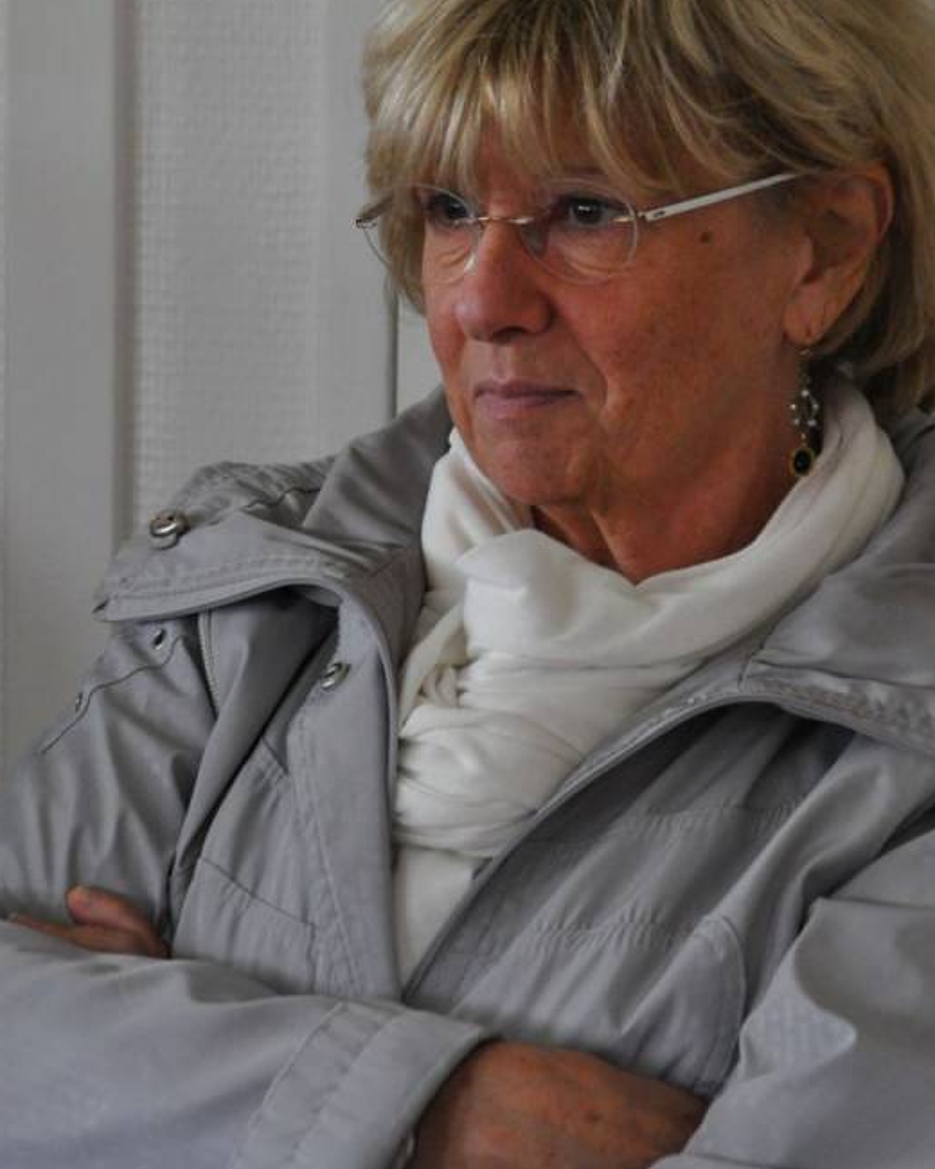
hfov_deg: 5.6
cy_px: 563
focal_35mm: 277
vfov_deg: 7.0
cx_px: 586
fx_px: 9573
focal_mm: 125
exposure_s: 1/80
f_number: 5.6
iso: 1600
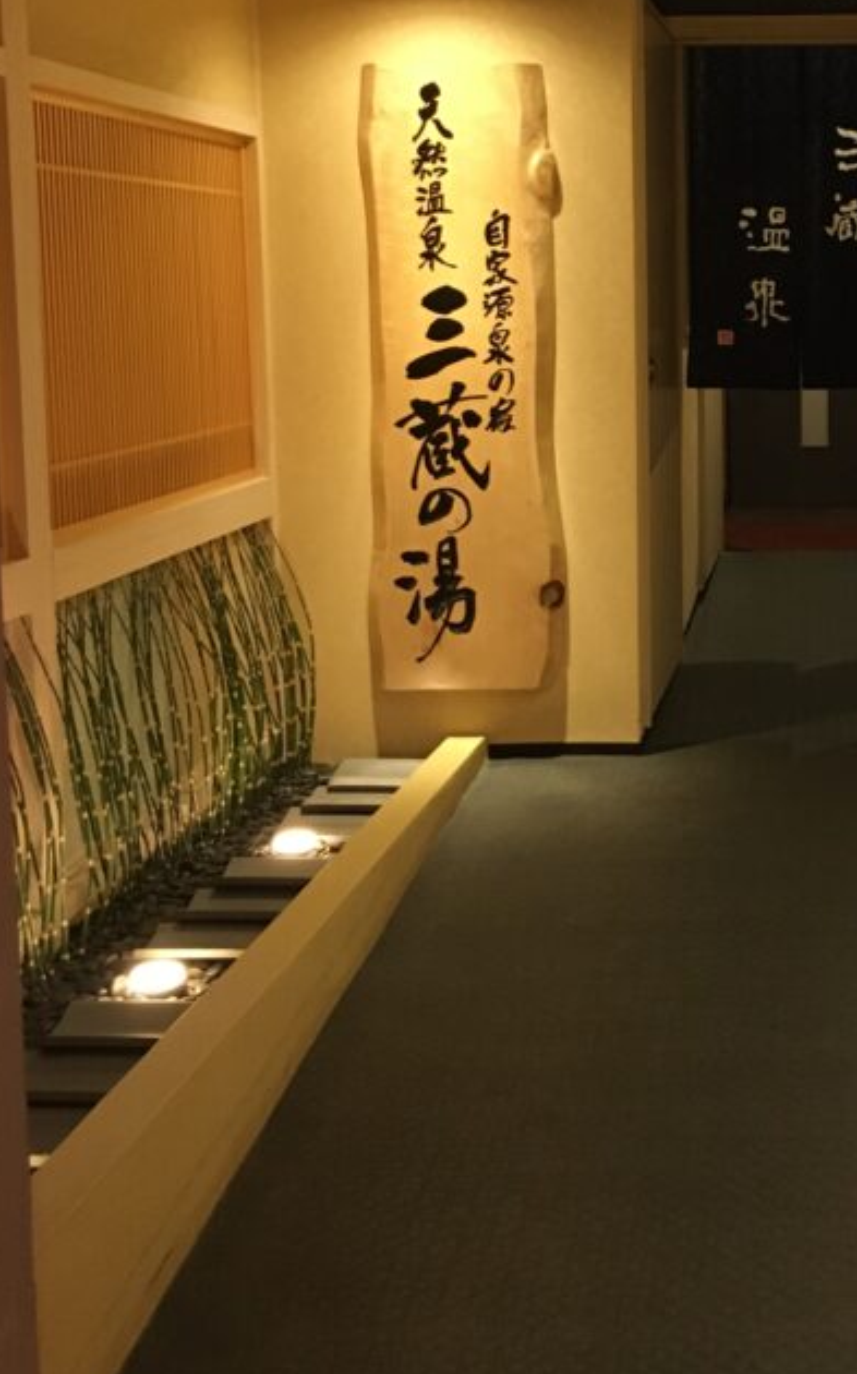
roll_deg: +0.0
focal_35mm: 50
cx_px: 822
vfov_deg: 40.0
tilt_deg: -6.7
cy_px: 513
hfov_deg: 24.8
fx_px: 1871
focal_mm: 4.15
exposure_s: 1/30
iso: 200
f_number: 2.2
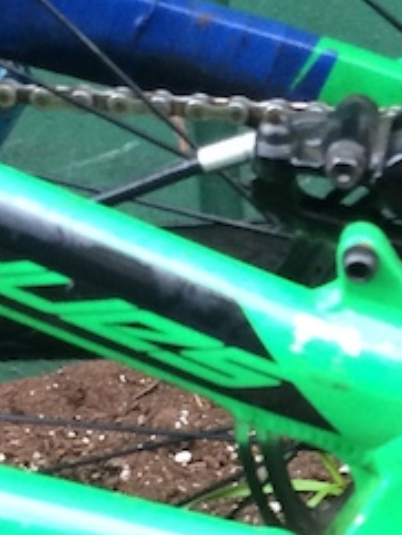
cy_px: 364
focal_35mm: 123
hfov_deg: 11.9
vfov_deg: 16.0
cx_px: 435
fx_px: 1903
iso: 100
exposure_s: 1/30
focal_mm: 4.15
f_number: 2.2
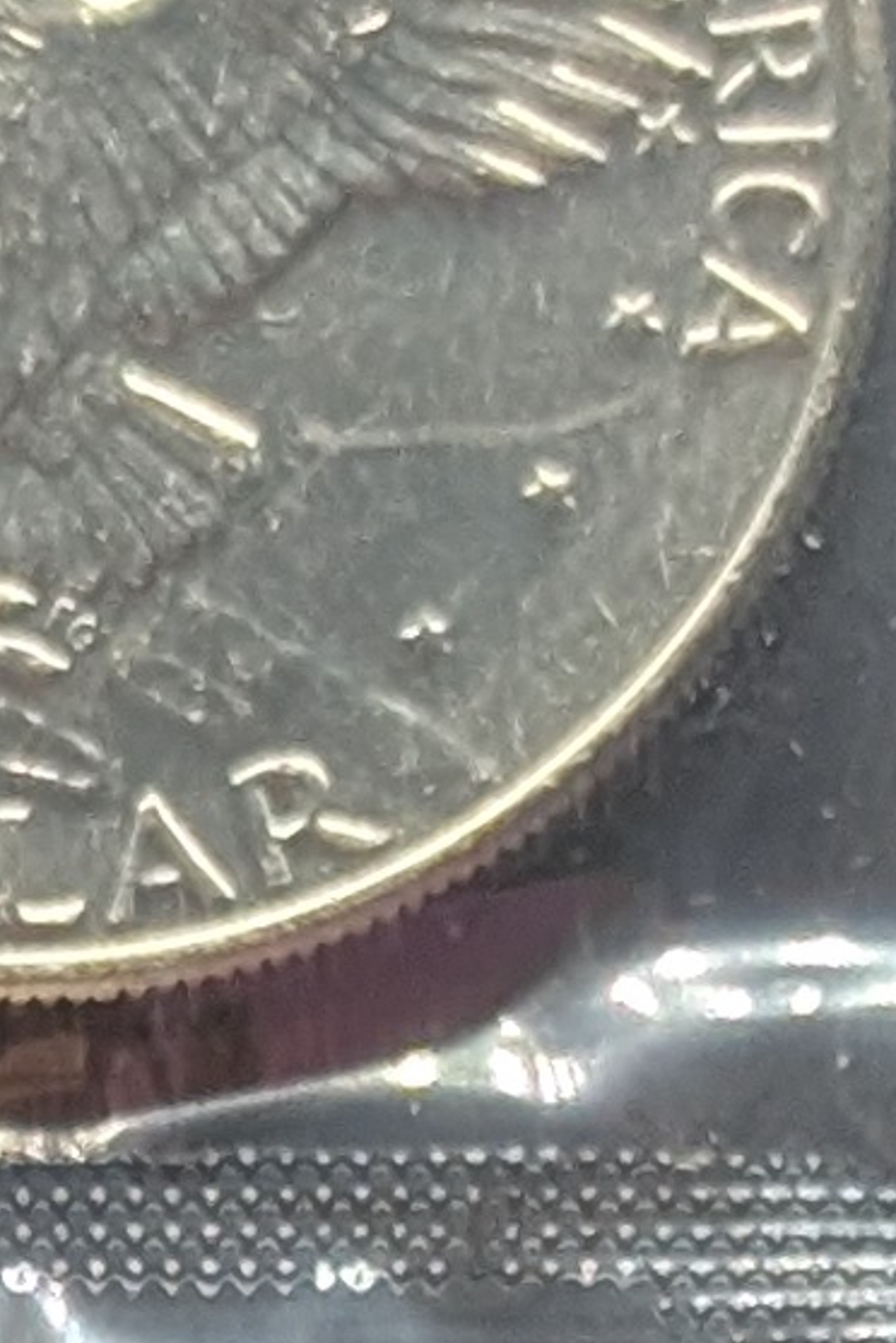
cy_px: 3199
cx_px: -22
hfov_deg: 3.7
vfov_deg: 5.4
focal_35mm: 373
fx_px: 13924
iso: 86
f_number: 1.68
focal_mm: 6.9
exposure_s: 1/96.3
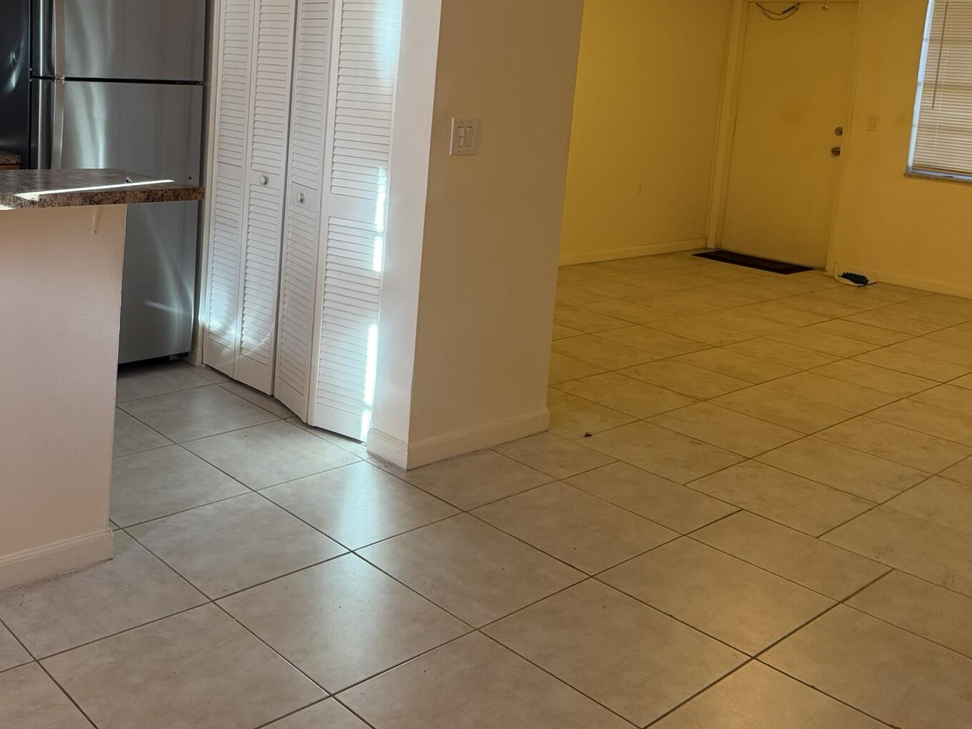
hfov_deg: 50.4
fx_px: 1011
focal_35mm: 36
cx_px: 320
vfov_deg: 38.7
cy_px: 188
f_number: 1.78
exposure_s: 1/120
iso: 320
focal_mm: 6.76
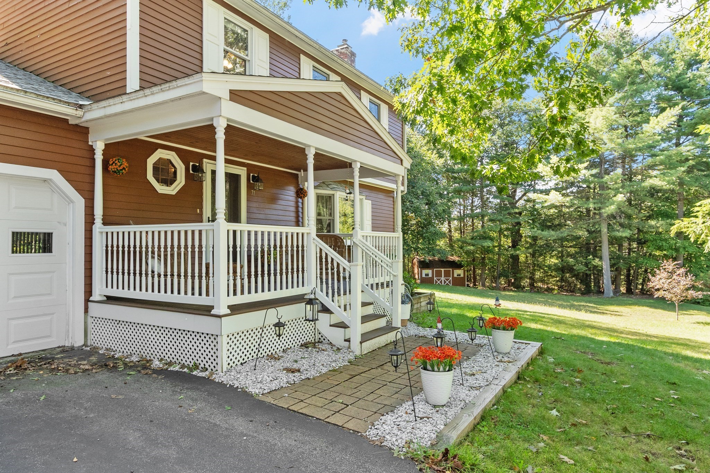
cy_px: 236
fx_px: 434
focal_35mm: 22
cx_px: 355
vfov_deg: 57.2
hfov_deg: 78.6
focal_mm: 15
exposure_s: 1/125
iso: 640
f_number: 8
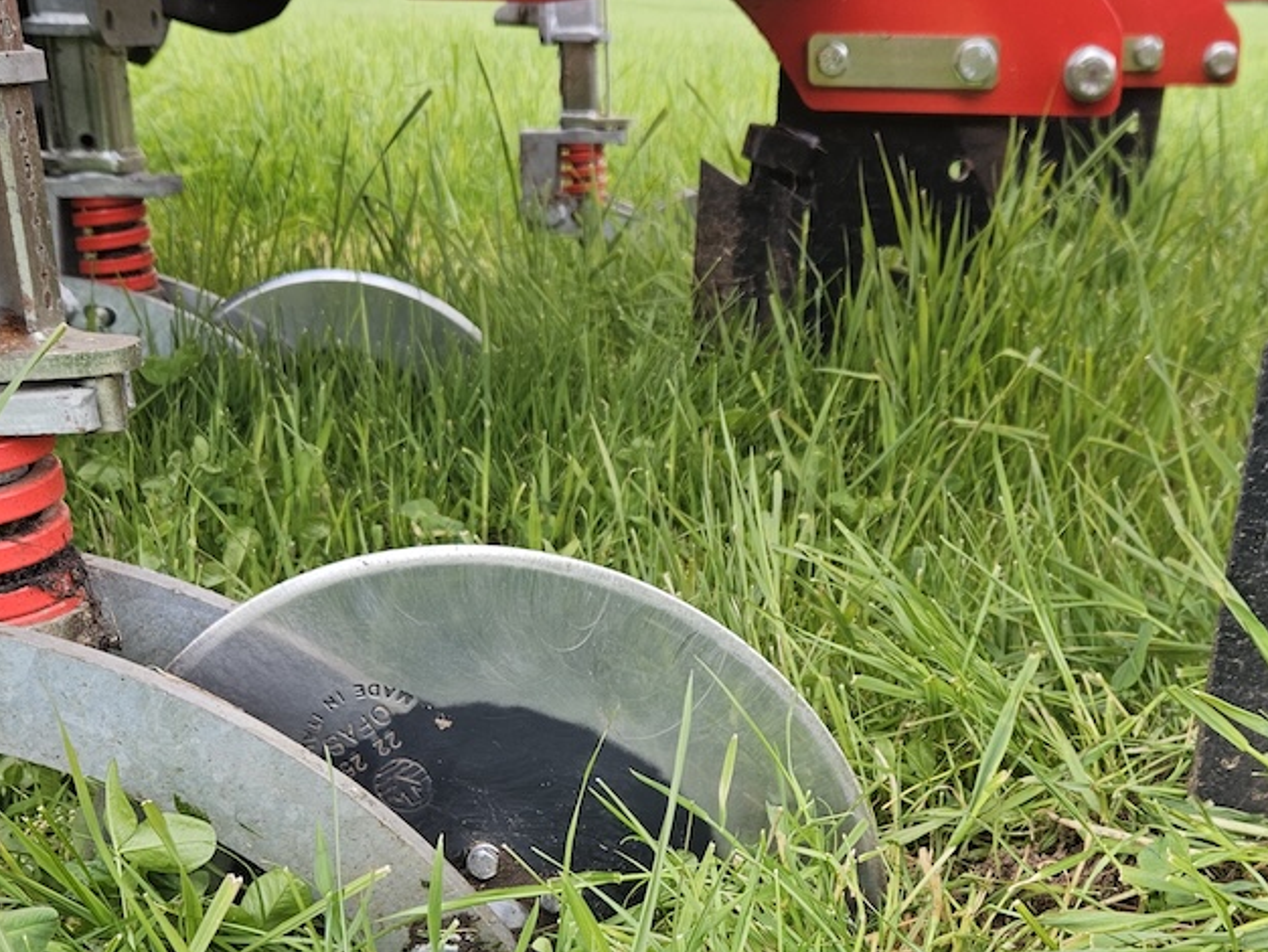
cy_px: 679
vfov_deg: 30.5
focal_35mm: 47
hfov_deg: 39.8
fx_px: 1722
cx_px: 863
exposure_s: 1/364
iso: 50
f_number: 1.8
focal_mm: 5.4
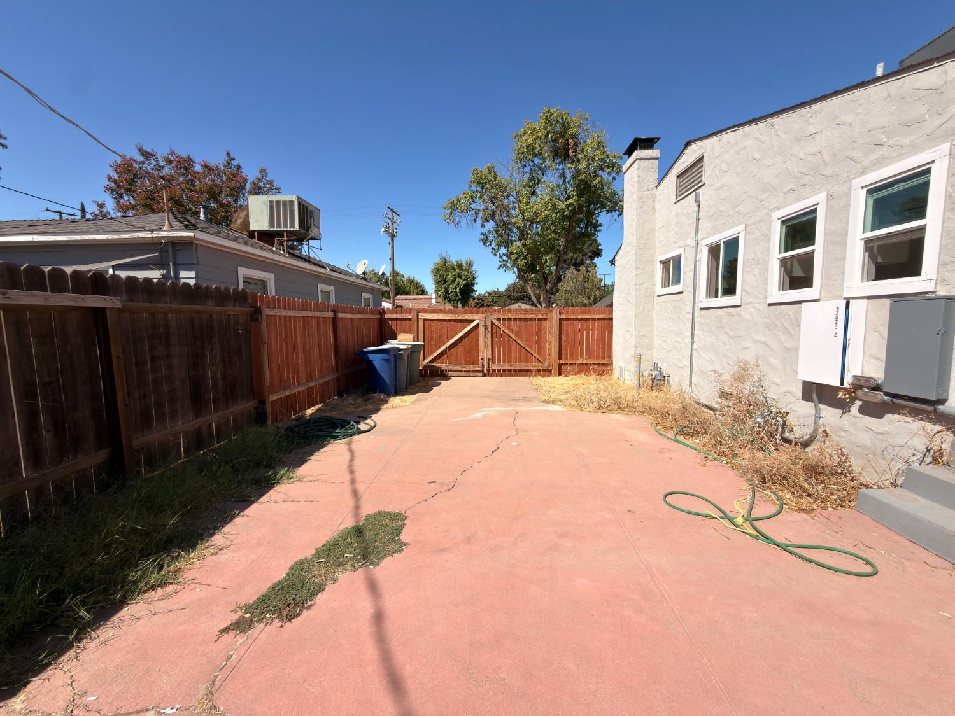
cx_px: 478
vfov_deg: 85.7
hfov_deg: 102.1
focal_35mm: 14
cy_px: 358
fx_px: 386
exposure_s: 1/932
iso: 20
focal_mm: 2.22
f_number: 2.2
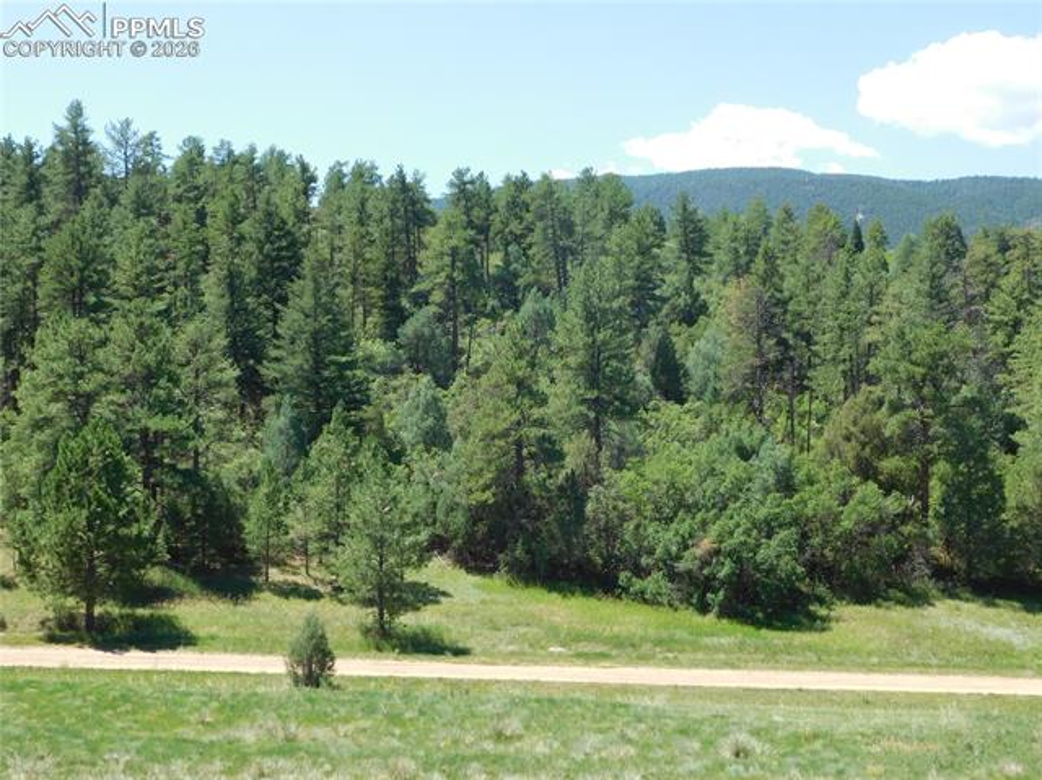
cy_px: 390
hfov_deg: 42.1
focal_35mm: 45
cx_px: 521
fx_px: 1354
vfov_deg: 32.1
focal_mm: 8
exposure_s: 1/500
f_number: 3.7
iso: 125
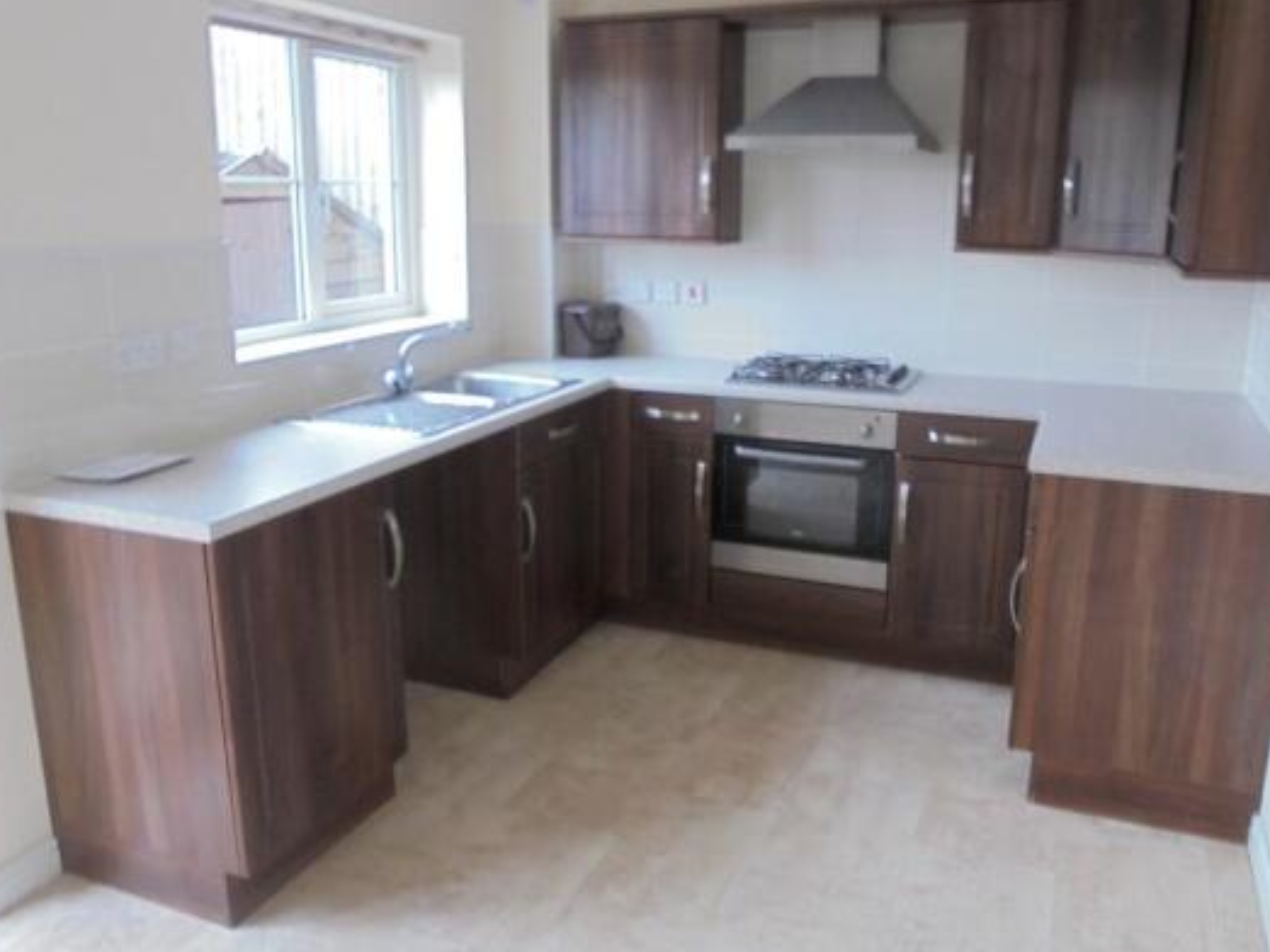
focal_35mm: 29
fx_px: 1064
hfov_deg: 61.7
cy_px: 453
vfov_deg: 48.2
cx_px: 635
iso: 250
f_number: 3.5
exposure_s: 1/30
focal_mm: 4.6
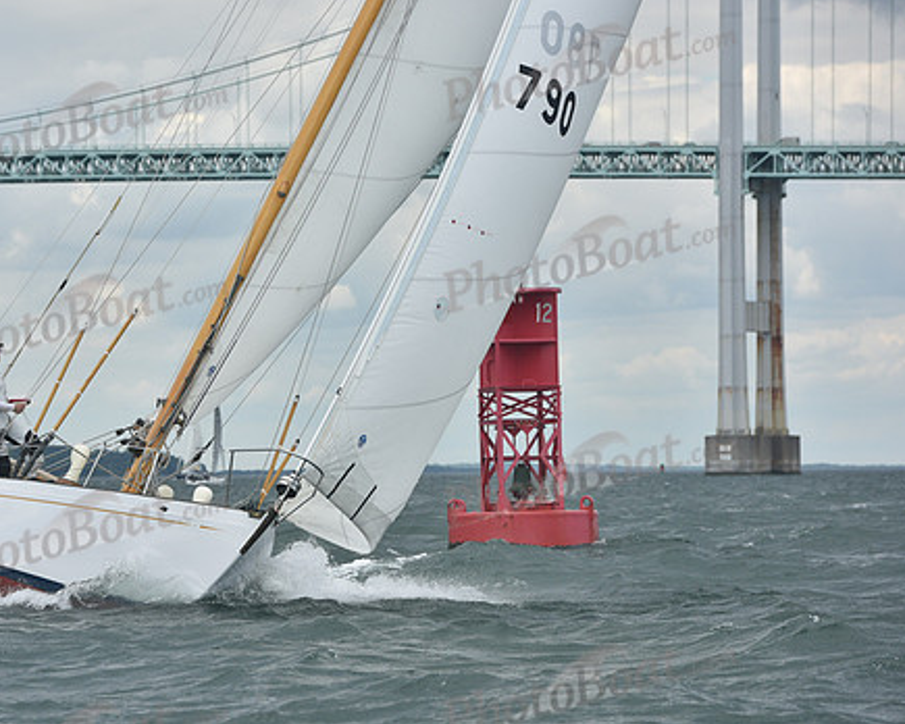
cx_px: 337
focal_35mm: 219
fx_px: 5866
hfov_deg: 8.8
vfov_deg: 7.1
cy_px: 396
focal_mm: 175
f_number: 7.1
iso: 250
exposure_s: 1/1000
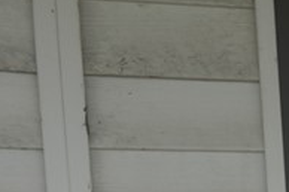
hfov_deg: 12.9
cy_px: 329
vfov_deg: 11.5
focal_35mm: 112
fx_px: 898
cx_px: 734
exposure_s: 1/2000
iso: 125
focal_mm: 7.6
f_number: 2
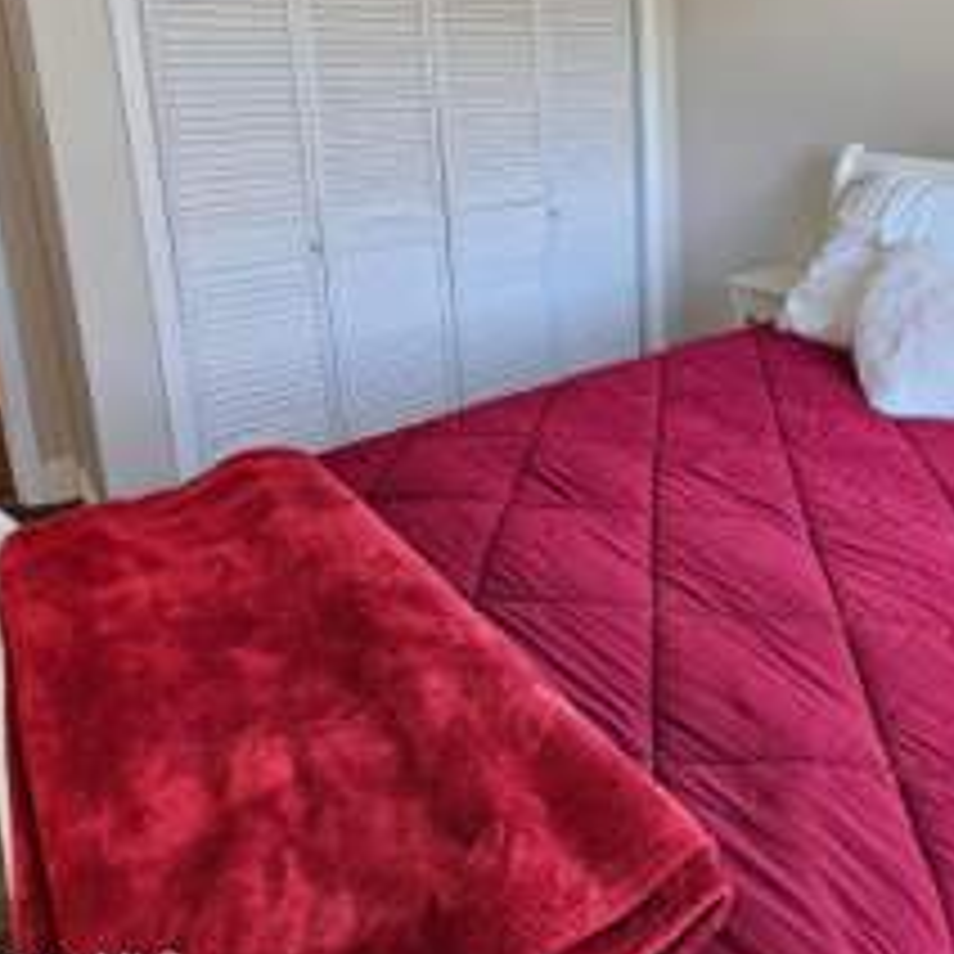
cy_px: 234
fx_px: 811
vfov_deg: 57.7
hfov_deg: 56.7
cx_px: 756
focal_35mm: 26
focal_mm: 2.2
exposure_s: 1/60
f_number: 2.2
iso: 125
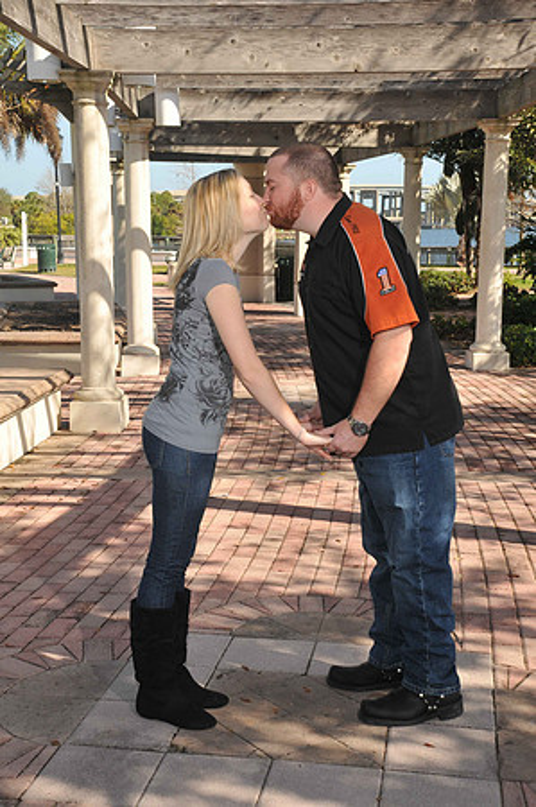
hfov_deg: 28.0
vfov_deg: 41.2
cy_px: 404
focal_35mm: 48
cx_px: 268
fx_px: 1074
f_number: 8
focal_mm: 32
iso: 200
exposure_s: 1/250
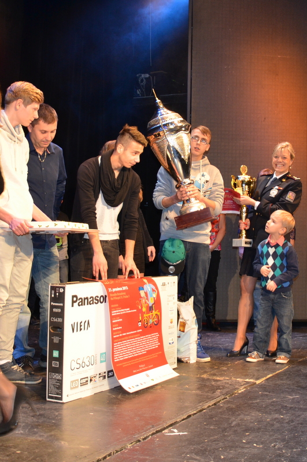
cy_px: 231
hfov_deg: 41.6
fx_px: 404
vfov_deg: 59.6
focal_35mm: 32
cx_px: 154
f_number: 3.8
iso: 560
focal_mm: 21
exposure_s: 1/60
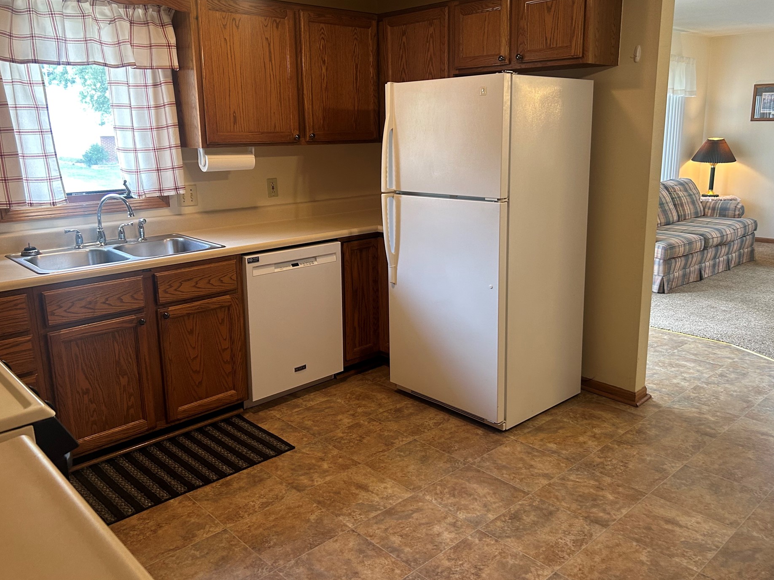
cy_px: 261
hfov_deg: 61.6
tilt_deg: -11.4
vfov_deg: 48.2
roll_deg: +0.9
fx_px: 648
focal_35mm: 29
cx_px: 405
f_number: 1.5
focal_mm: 5.7
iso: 125
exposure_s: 1/60
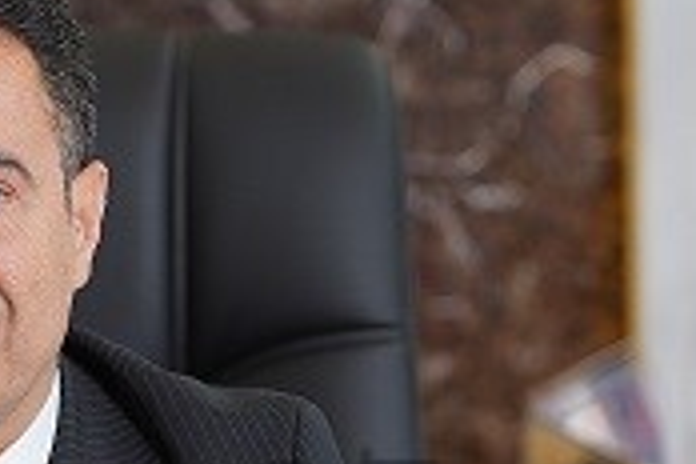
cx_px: -24
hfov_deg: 7.0
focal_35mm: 291
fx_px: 5626
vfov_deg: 4.7
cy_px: 552
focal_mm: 85
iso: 250
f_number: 2
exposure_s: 1/125
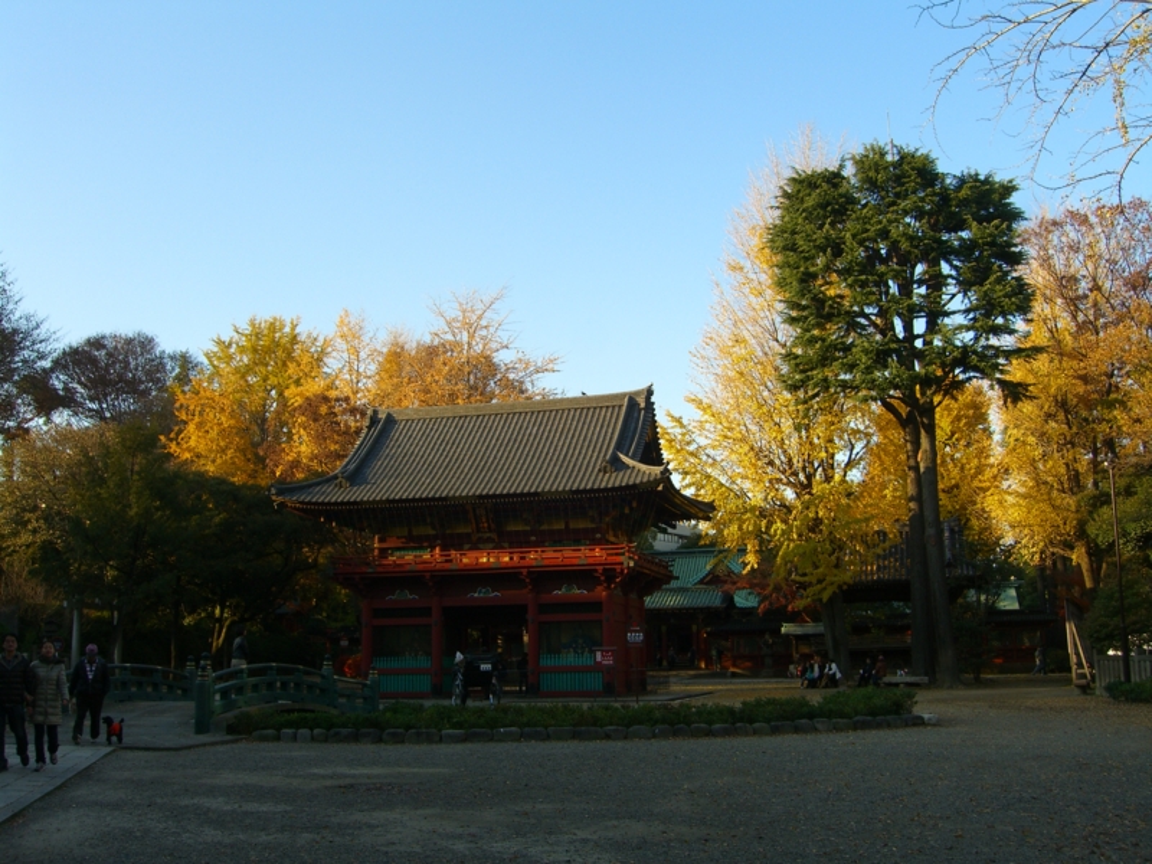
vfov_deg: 37.7
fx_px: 1265
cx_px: 576
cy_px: 432
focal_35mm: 38
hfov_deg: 49.0
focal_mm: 7.9
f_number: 4
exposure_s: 1/200
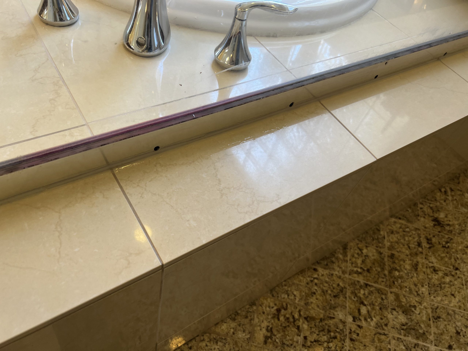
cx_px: 234
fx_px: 352
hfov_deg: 67.3
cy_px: 176
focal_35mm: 26
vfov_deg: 53.1
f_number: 1.5
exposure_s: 1/60
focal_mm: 5.7
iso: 64
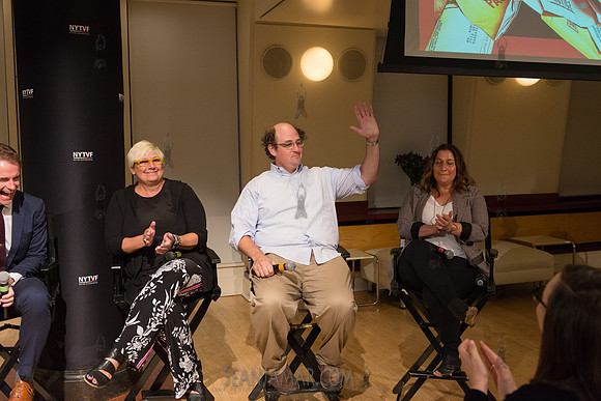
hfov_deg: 53.1
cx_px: 300
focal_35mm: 36
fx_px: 601
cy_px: 200
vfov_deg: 36.9
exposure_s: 1/320
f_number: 4
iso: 2500
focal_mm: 36
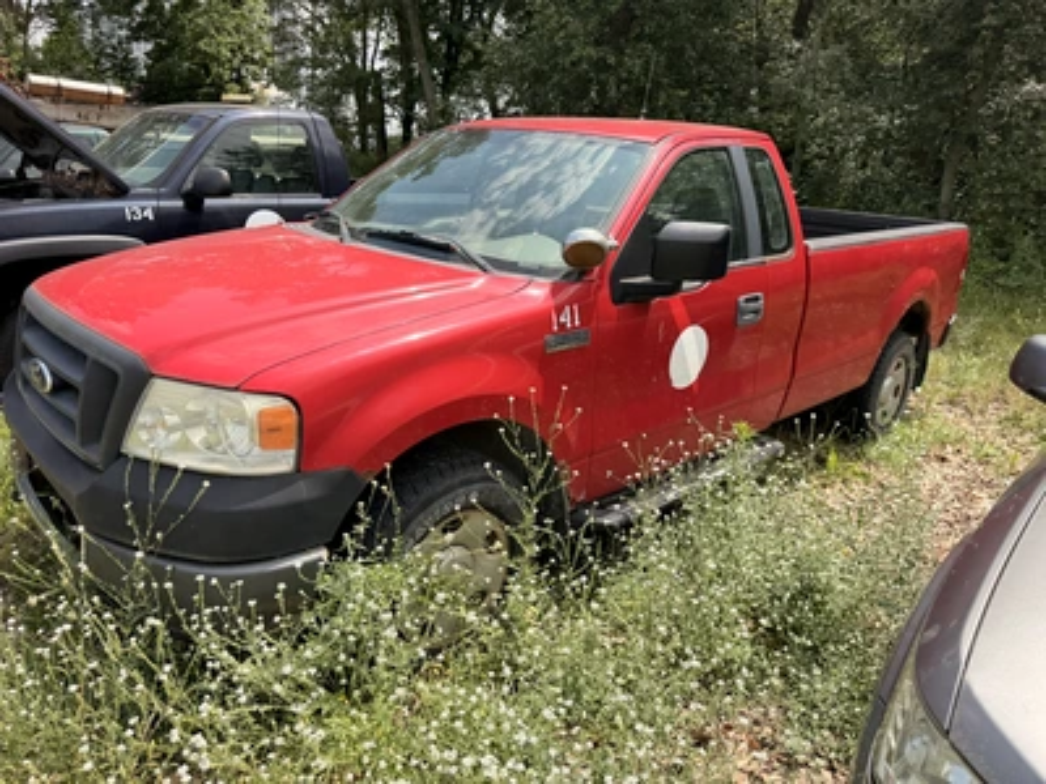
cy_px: 392
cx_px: 523
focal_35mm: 24
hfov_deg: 71.6
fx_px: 725
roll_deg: +4.1
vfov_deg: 56.8
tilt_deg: -14.2
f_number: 1.78
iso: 80
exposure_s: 1/3145
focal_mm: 6.76
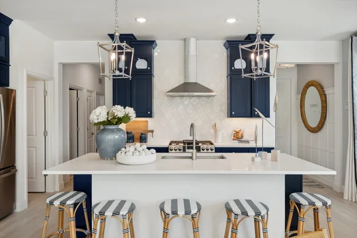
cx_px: 178
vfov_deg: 47.9
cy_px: 119
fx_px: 268
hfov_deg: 67.4
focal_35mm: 27
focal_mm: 18
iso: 200
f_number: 9
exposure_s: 1/20
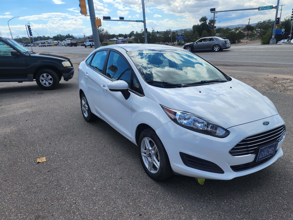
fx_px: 220
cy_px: 123
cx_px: 157
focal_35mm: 26
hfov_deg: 67.2
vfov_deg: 52.9
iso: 12
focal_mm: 6.4
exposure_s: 1/1081
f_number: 1.8
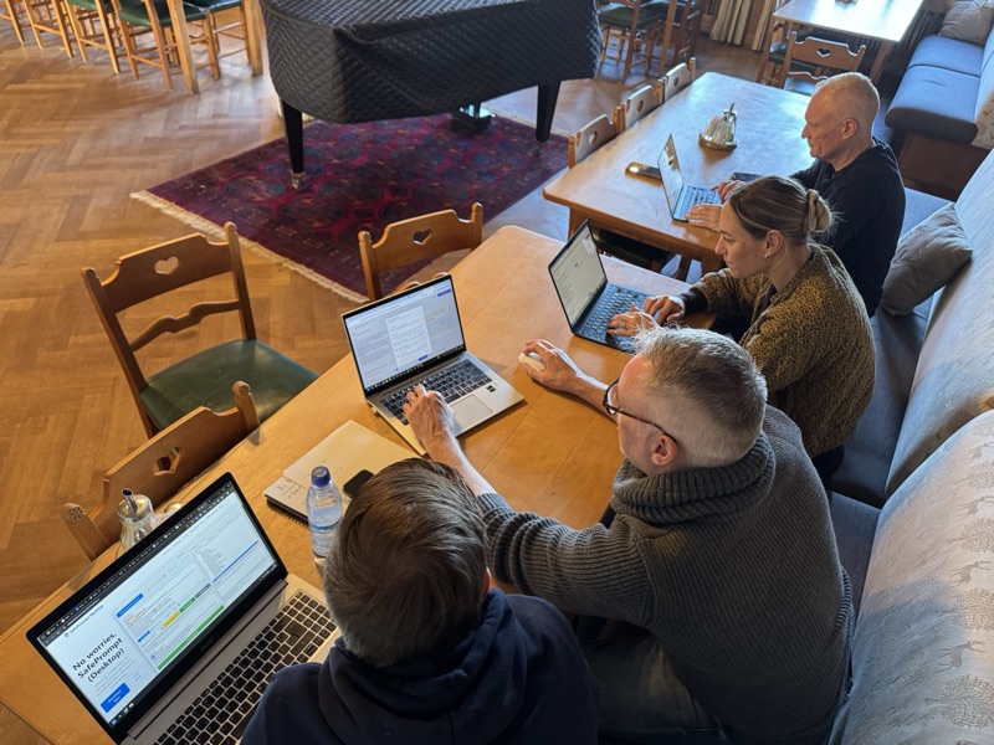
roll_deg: -4.7
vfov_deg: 56.8
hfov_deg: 71.6
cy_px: 372
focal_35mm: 24
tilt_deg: -40.9
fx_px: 689
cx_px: 497
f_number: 1.78
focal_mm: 6.76
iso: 400
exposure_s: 1/50
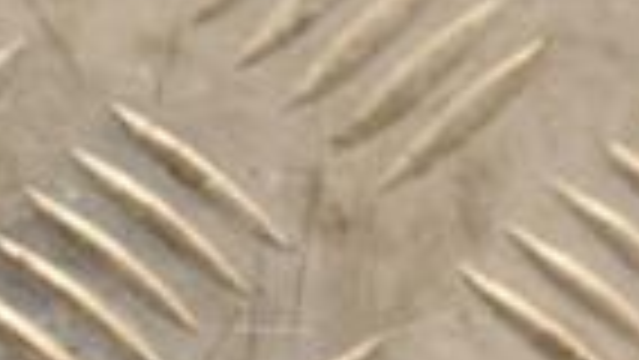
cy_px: 882
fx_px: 8428
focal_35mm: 497
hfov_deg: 4.3
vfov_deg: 2.4
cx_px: -396
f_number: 5.3
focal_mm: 75
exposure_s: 1/160
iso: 800
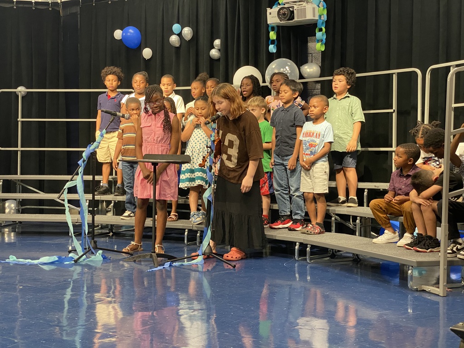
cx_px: 232
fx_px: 697
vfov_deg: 28.0
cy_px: 174
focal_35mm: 52
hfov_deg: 36.8
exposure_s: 1/60
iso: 160
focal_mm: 6
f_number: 2
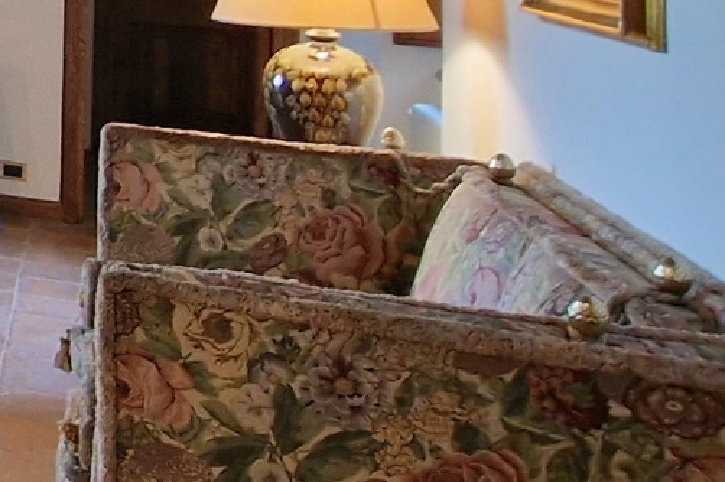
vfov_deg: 18.0
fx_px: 1389
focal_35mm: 69
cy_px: -202
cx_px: -643
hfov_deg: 19.7
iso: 400
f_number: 2.2
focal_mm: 2.2
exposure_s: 1/33
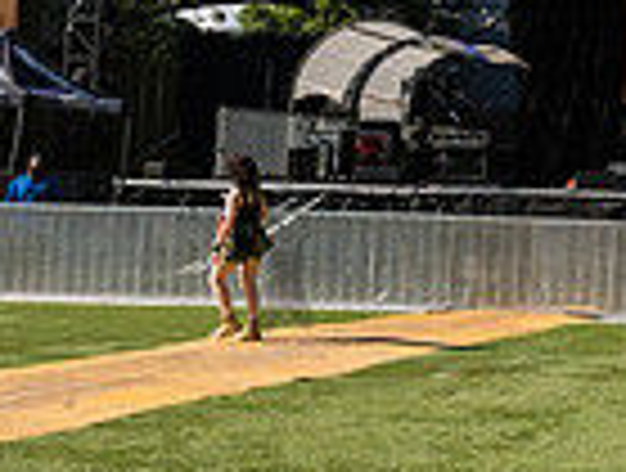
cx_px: 865
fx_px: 1741
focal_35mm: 96
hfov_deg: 18.6
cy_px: 34
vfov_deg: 15.3
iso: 160
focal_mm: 24
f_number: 4
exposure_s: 1/1250
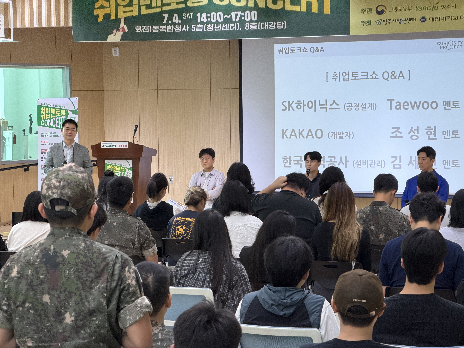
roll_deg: +0.9
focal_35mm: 100
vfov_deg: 14.8
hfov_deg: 19.6
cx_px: 232
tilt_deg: -3.4
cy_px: 174
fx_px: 1340
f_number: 2.8
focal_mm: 16.89
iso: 320
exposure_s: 1/121
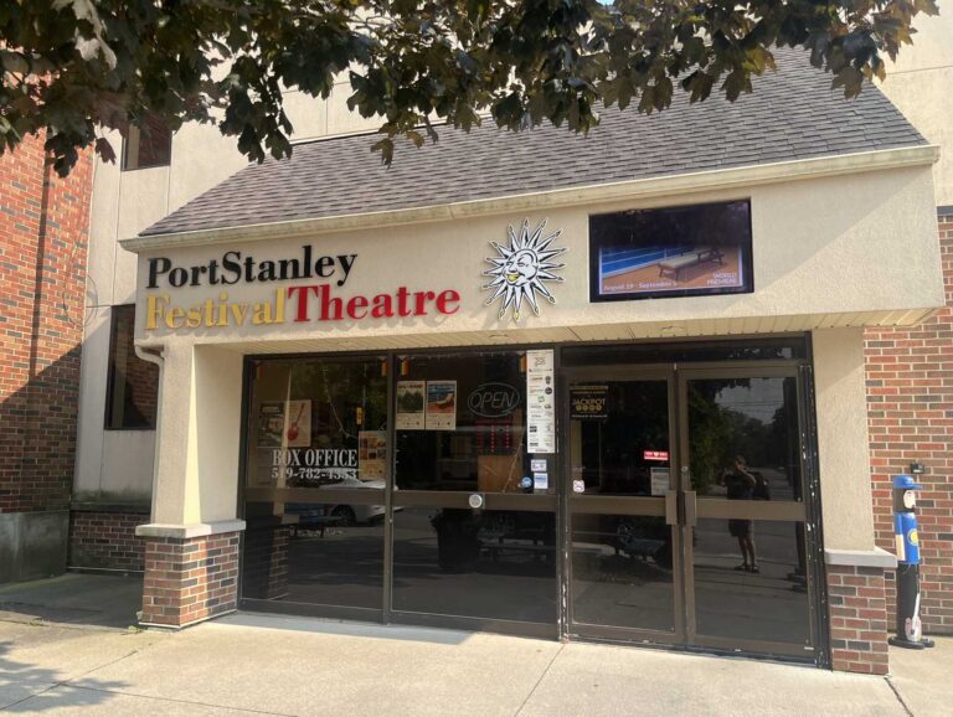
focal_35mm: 26
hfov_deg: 67.2
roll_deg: -0.1
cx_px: 476
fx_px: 717
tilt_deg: +6.7
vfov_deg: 53.2
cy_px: 358
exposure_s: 1/1129
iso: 50
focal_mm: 5.1
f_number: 1.6
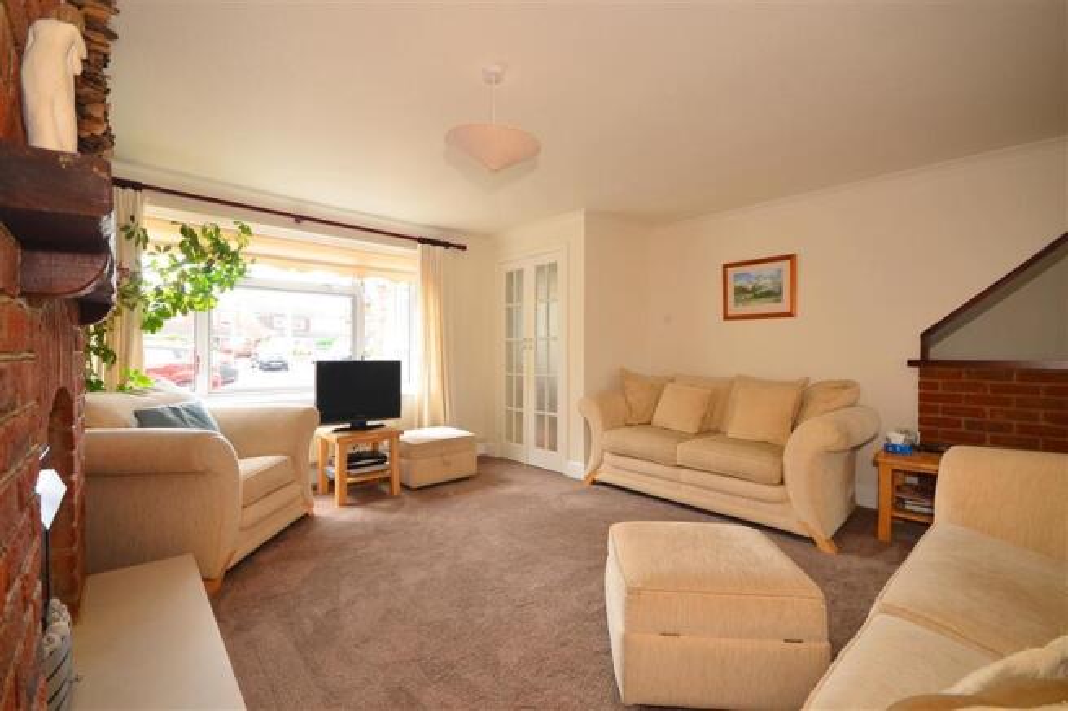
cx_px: 534
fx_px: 445
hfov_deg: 100.4
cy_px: 356
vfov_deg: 77.3
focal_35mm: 15
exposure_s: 1/25
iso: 200
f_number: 6.3
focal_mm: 10
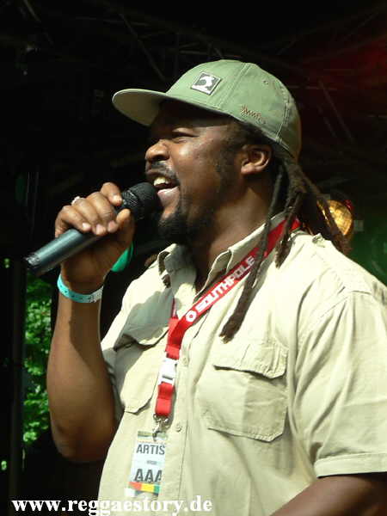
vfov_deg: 17.7
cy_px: 258
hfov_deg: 13.3
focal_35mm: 111
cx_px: 194
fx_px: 1655
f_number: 4
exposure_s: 1/125
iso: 64
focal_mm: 19
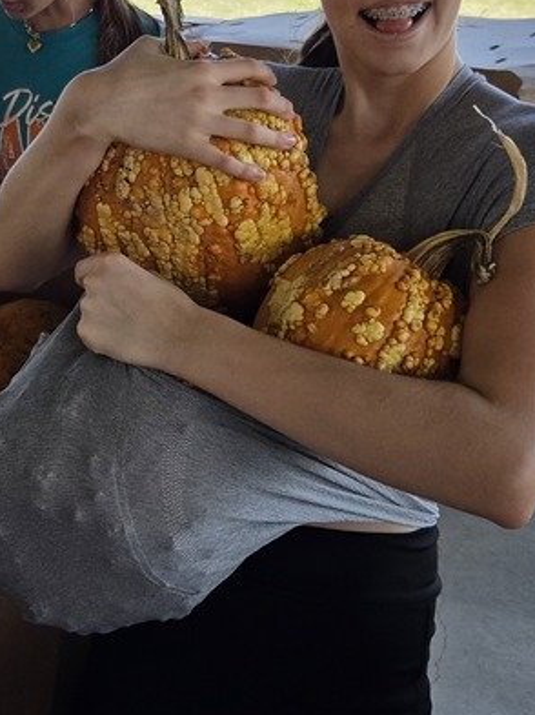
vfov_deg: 32.1
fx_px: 1238
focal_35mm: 60
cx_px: 171
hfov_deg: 24.2
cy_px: 280
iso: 80
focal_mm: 5.4
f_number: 1.8
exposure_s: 1/1391
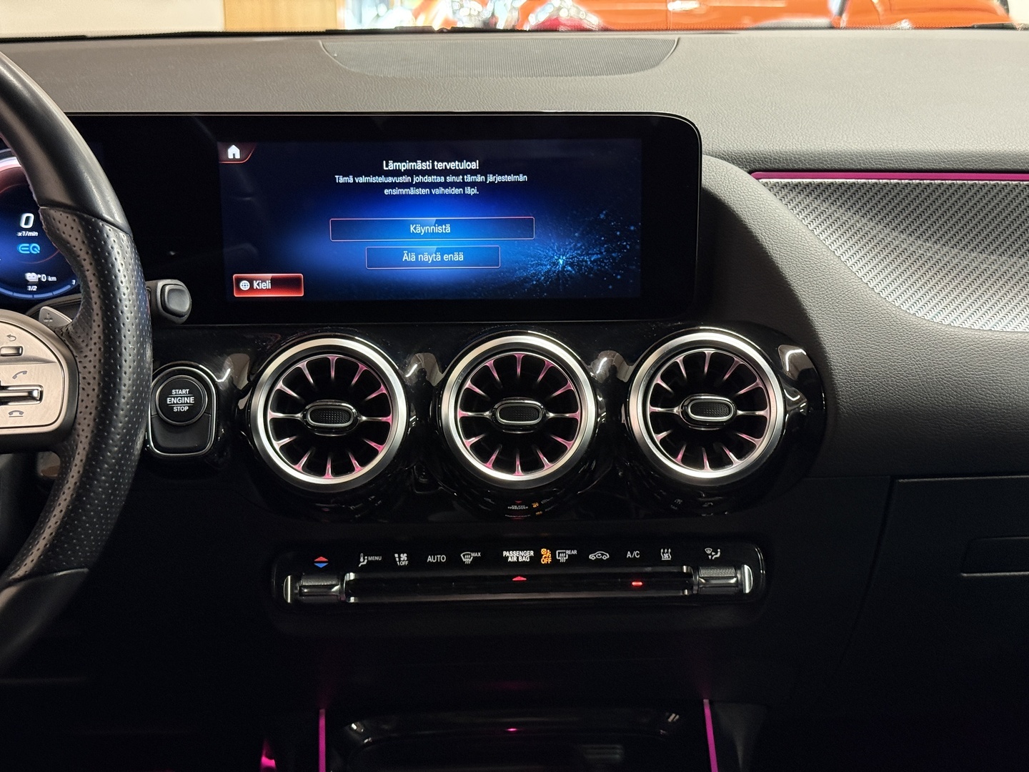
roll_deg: +0.3
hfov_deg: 39.7
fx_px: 1427
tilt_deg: -17.0
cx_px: 514
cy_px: 386
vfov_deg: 30.3
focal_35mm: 48
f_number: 1.78
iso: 400
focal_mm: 6.76
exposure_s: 1/40
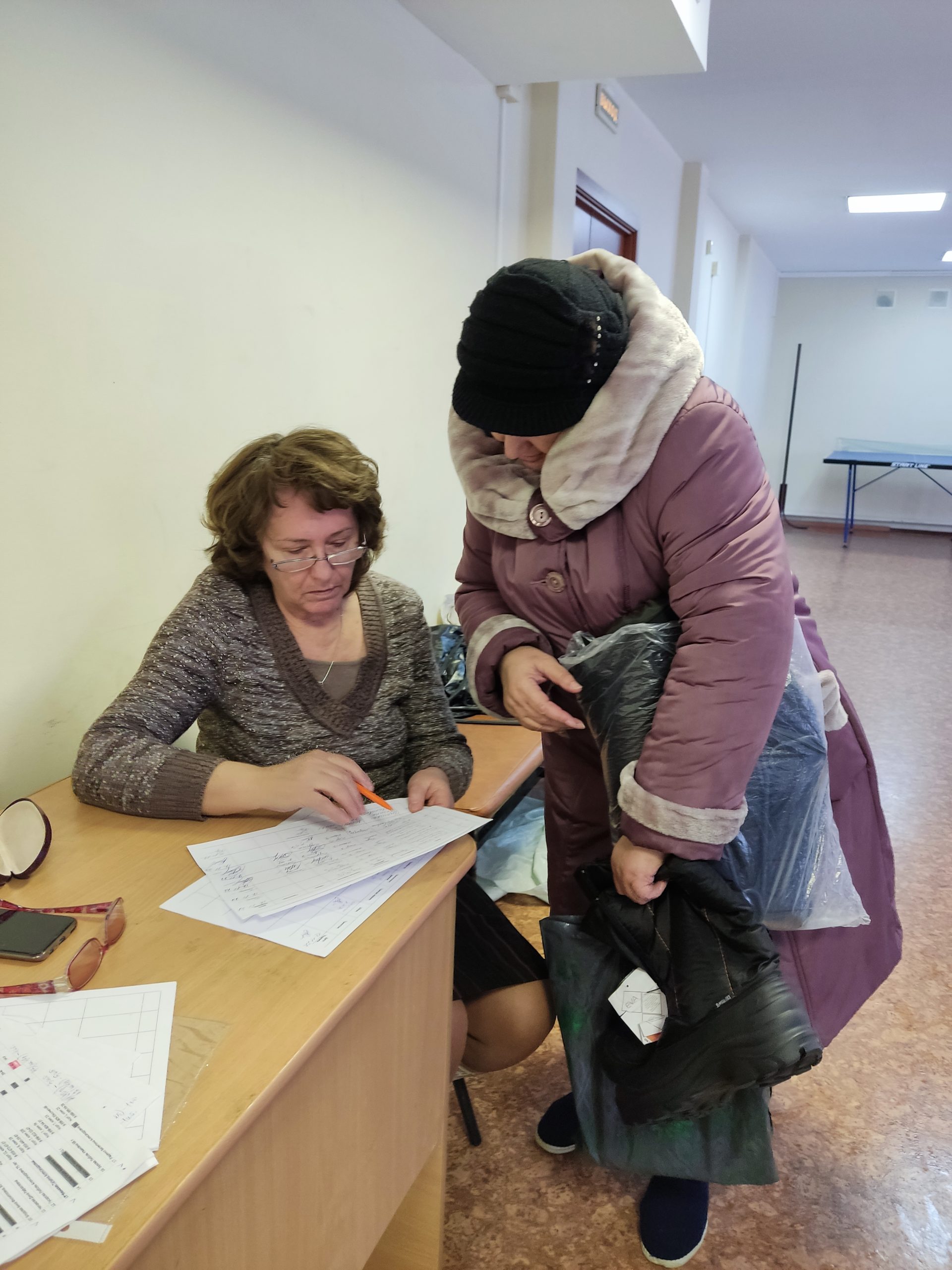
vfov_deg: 69.4
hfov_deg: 54.9
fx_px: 917
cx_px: 476
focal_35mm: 25
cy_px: 635
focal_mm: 4.71
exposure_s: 1/33
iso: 395
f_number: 1.79
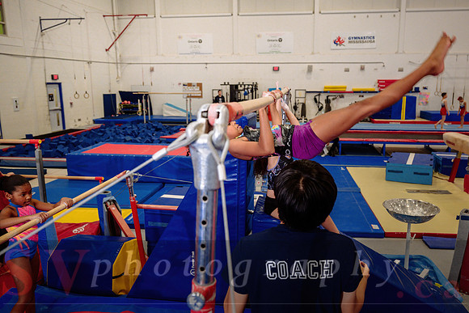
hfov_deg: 66.5
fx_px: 356
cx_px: 261
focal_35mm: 27
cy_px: 144
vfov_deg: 47.4
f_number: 3.5
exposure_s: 1/320
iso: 1600
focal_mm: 24
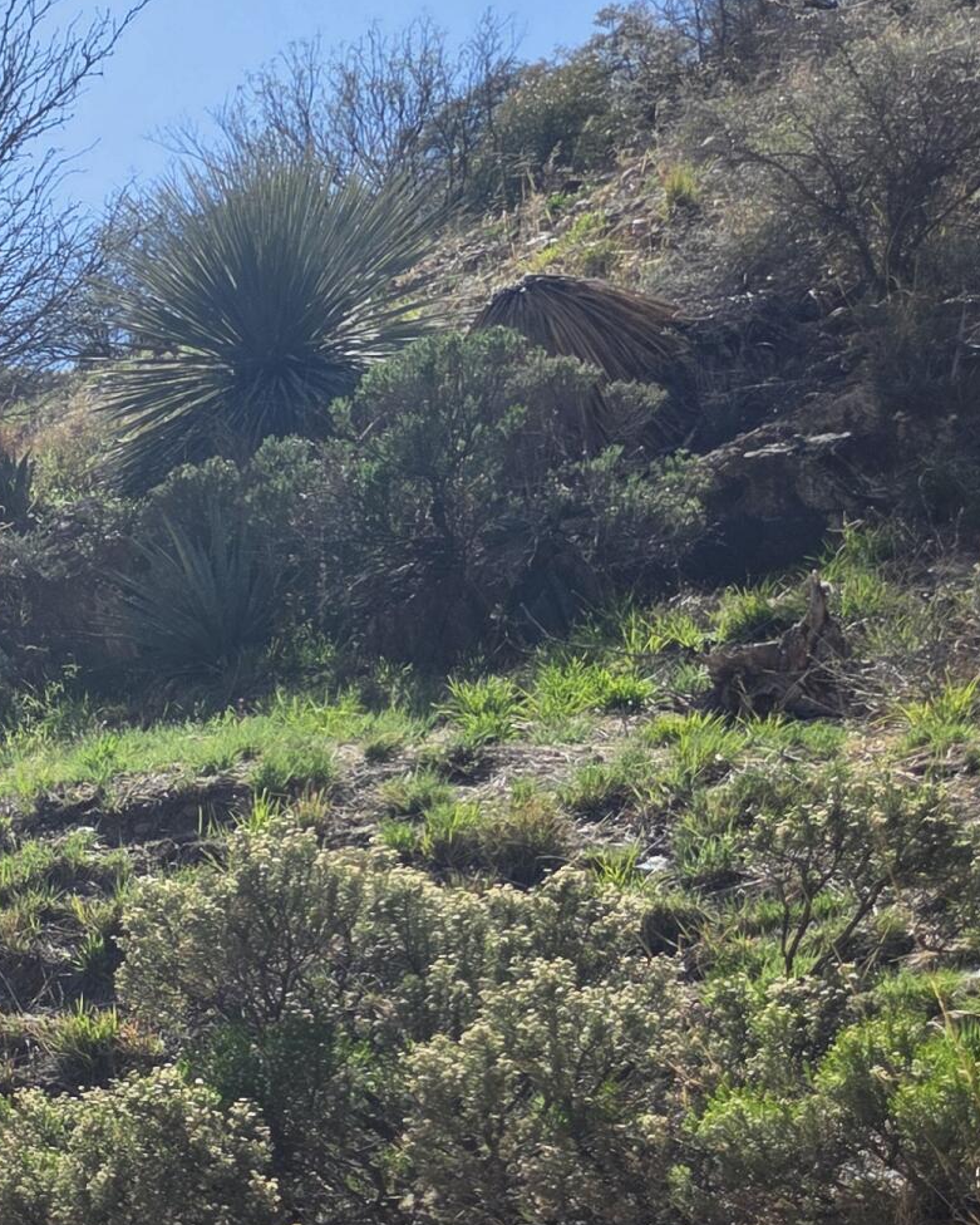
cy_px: 1285
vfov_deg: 25.8
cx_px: -625
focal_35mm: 69
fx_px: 2501
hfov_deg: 18.7
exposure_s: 1/4365
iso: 80
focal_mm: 5.4
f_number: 1.8
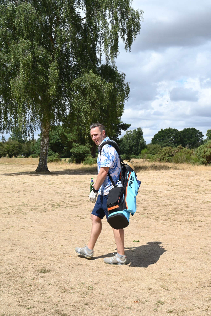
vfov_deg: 41.1
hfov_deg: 28.0
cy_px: 158
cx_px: 106
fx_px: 422
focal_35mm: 48
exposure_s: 1/100
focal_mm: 48
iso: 200
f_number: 18
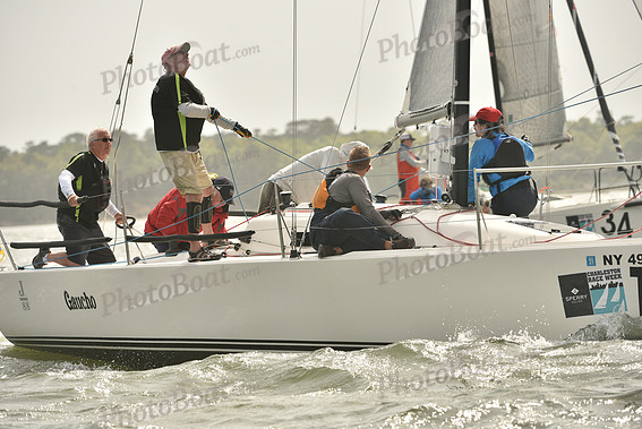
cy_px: 212
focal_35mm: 276
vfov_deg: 5.0
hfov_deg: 7.5
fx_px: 4926
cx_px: 319
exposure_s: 1/1250
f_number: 7.1
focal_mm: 270
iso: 320
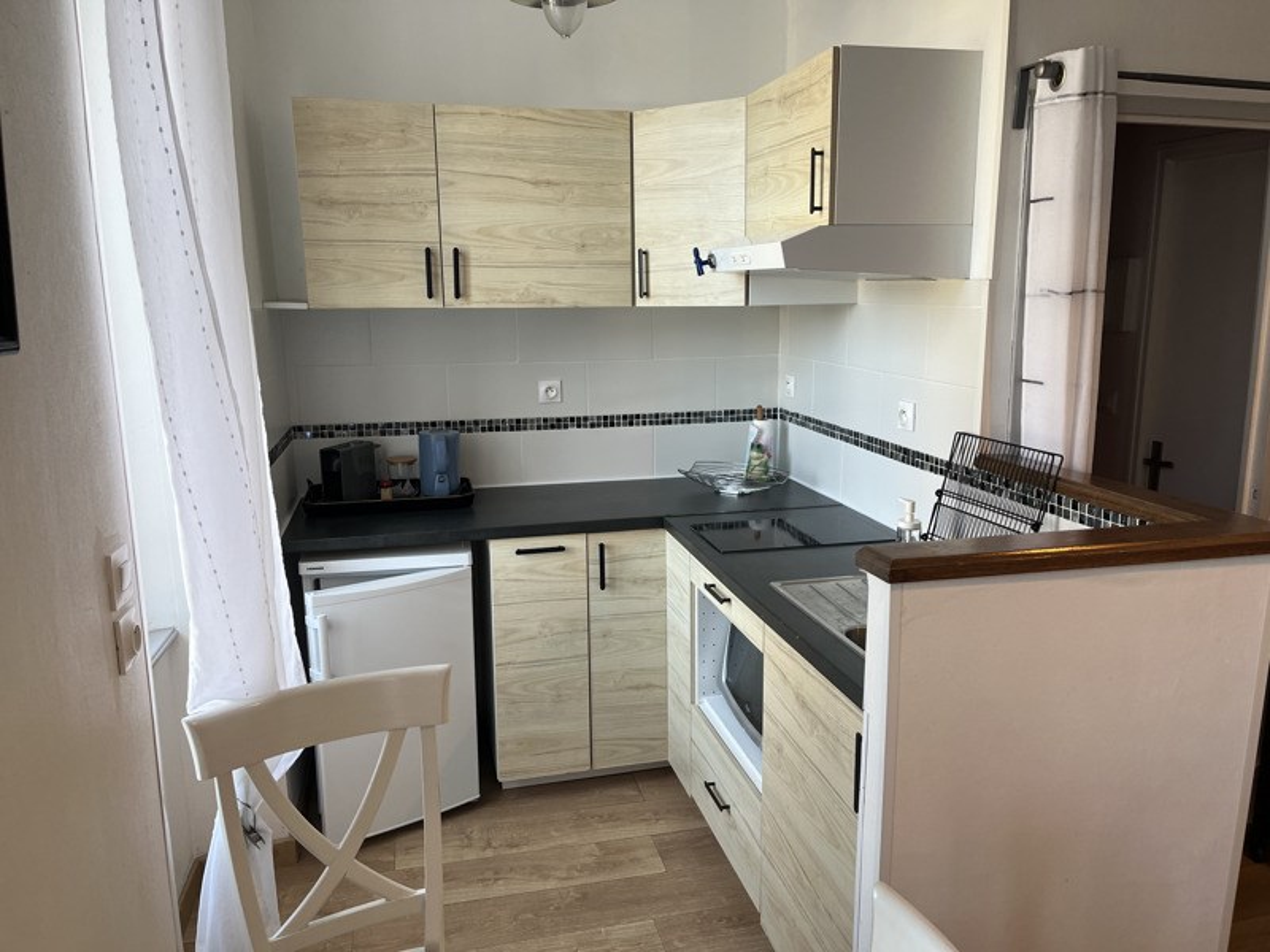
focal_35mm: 26
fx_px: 954
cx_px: 635
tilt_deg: -11.1
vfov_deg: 53.1
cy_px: 476
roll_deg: -0.6
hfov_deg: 67.3
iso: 64
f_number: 1.6
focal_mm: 5.1
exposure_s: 1/100
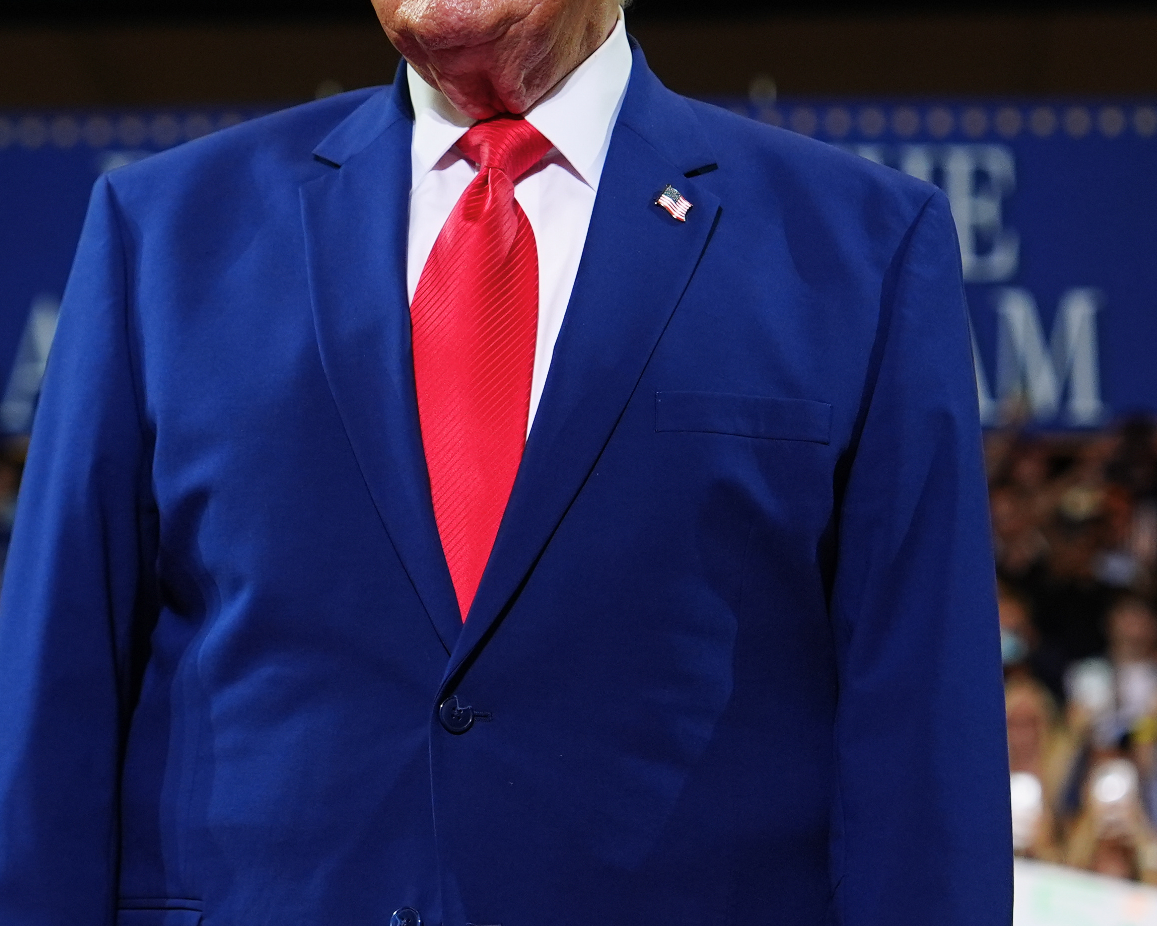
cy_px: 505
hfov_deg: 13.2
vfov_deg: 10.6
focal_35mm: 146
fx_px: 4999
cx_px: 474
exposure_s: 1/500
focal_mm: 61
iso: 1000
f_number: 2.8
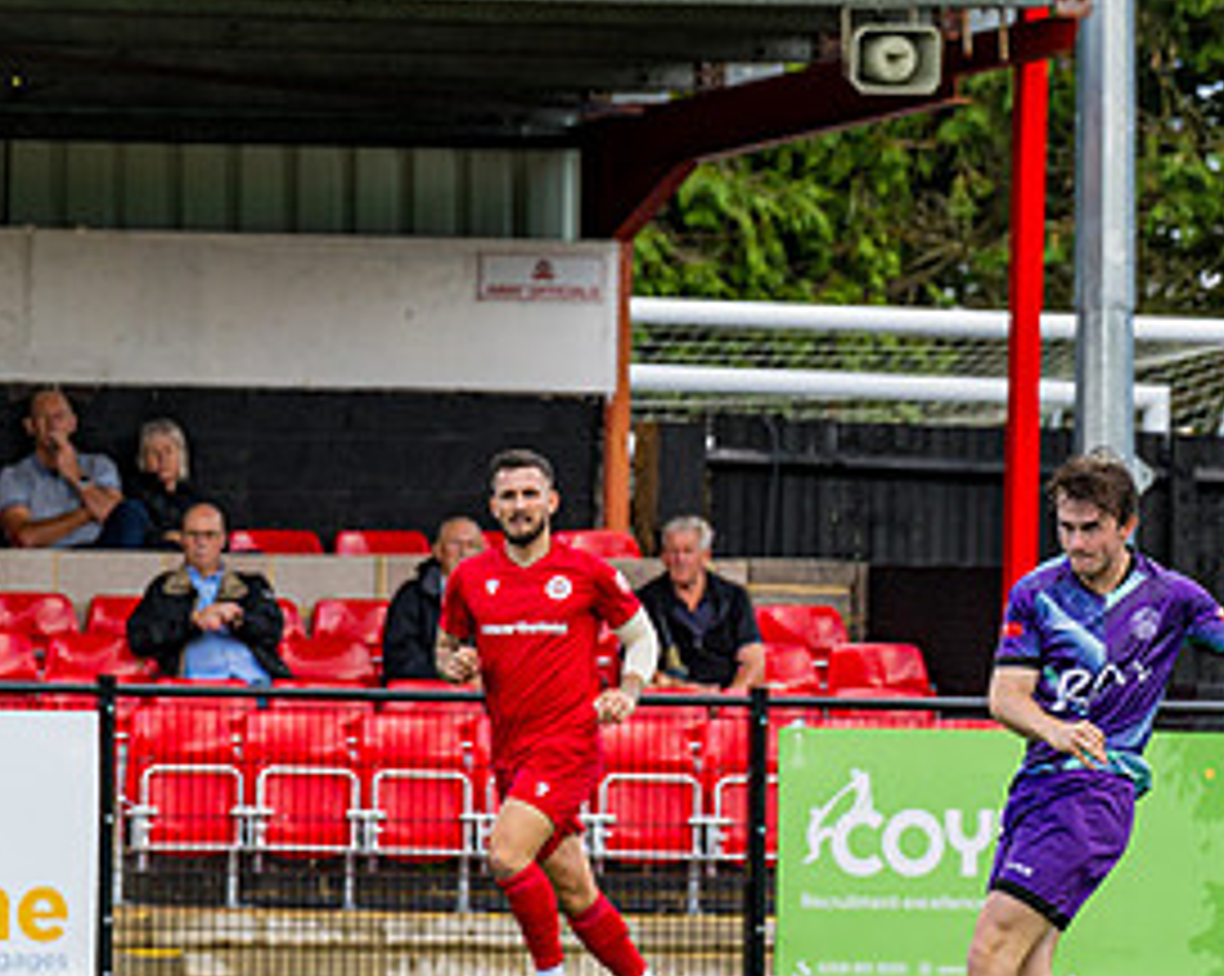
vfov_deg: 2.8
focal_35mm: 544
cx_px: 1046
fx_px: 19686
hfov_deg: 3.6
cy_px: 675
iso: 200
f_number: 5
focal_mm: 190
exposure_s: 1/500
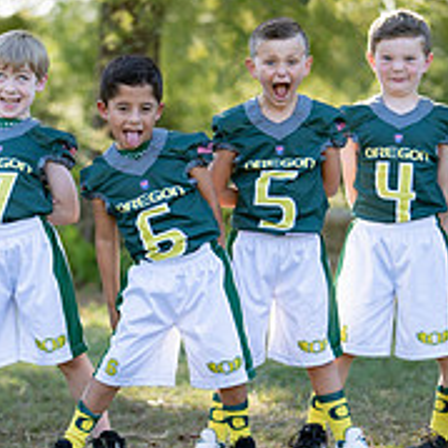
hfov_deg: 11.1
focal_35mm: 158
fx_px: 2313
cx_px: 206
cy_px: 252
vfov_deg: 11.1
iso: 100
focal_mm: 50
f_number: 1.2
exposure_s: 1/1250
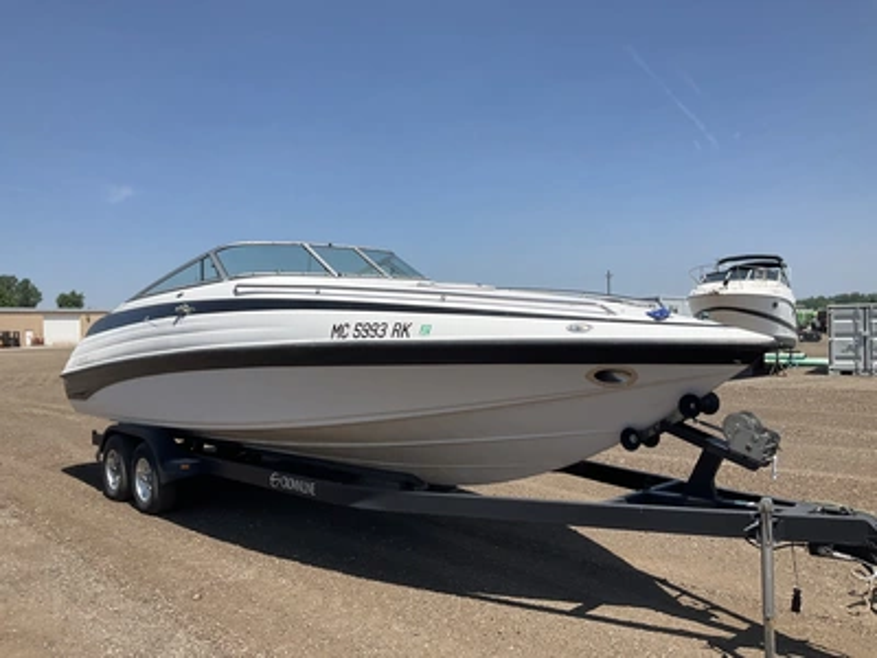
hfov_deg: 61.7
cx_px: 438
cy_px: 329
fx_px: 735
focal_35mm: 29
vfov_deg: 48.2
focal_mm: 3
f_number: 1.8
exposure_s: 1/2227
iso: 25
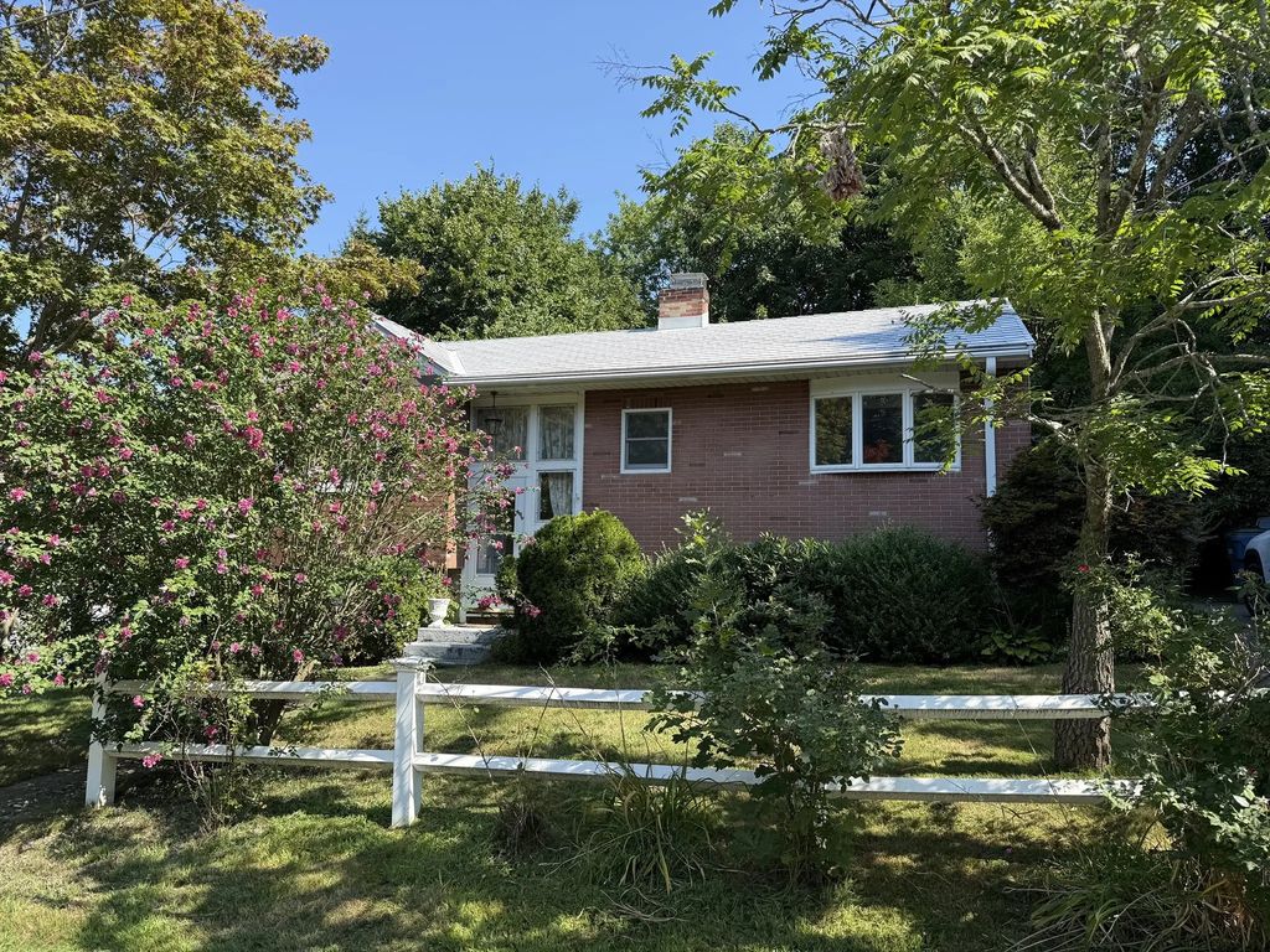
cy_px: 476
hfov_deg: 71.6
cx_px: 635
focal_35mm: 24
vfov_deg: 56.8
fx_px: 881
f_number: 1.78
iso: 80
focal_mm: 6.76
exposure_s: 1/1618
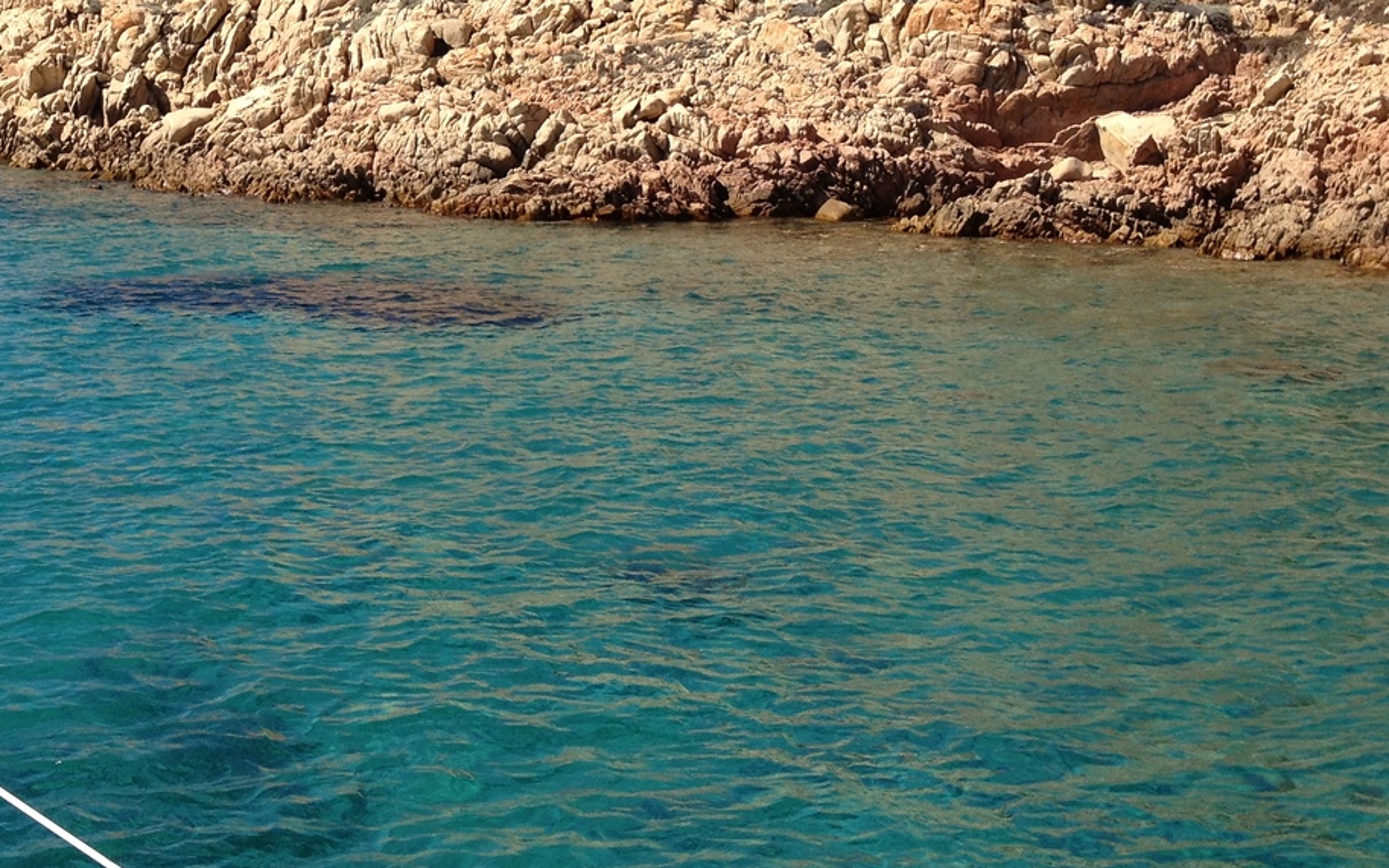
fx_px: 2461
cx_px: 262
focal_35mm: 65
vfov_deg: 19.5
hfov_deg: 30.7
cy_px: 29
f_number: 2.4
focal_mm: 4.28
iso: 64
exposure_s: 1/1727
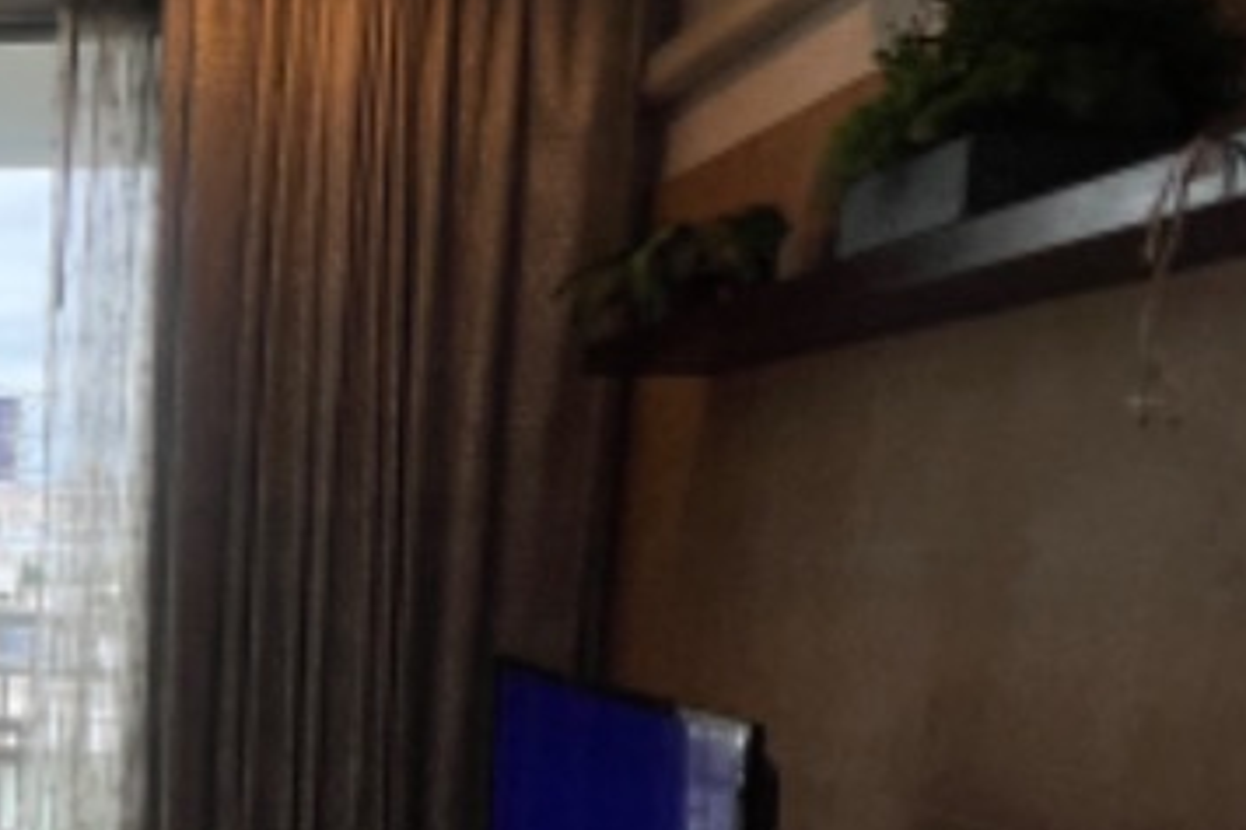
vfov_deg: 34.1
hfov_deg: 37.3
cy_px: 655
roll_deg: -3.1
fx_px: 1315
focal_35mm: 38
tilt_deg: -3.0
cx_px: -276
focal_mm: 1.57
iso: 32
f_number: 1.8
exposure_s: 1/204
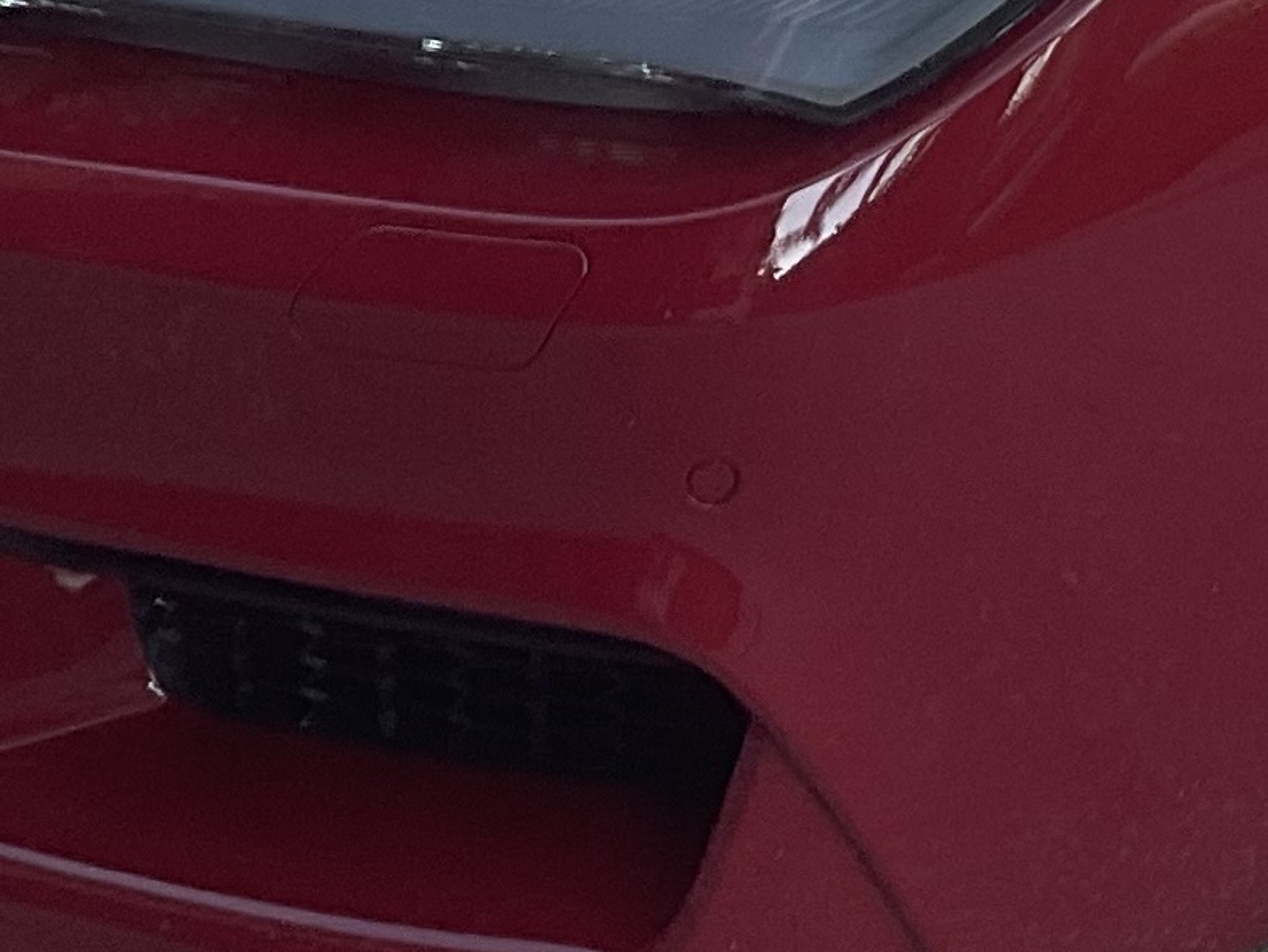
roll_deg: -3.1
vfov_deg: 9.4
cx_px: 1425
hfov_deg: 13.1
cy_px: -899
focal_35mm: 148
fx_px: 5423
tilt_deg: -22.2
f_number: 1.8
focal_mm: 3
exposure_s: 1/172
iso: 16
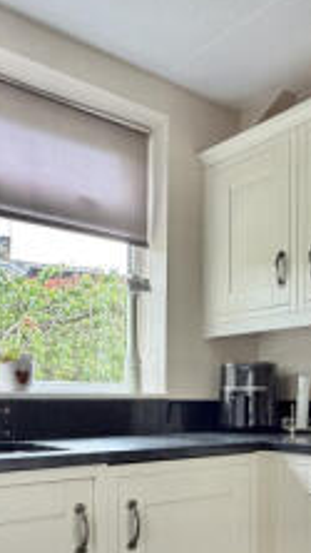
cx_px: 178
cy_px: 410
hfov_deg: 29.7
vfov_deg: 48.7
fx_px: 586
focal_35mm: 40
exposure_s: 1/121
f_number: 2.2
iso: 125
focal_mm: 2.22
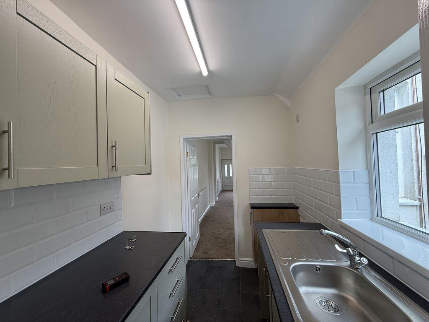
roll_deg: +1.8
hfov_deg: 102.1
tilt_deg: +1.6
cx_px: 214
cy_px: 161
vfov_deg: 85.7
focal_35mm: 14
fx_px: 174
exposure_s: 1/100
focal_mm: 2.22
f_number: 2.2
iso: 40
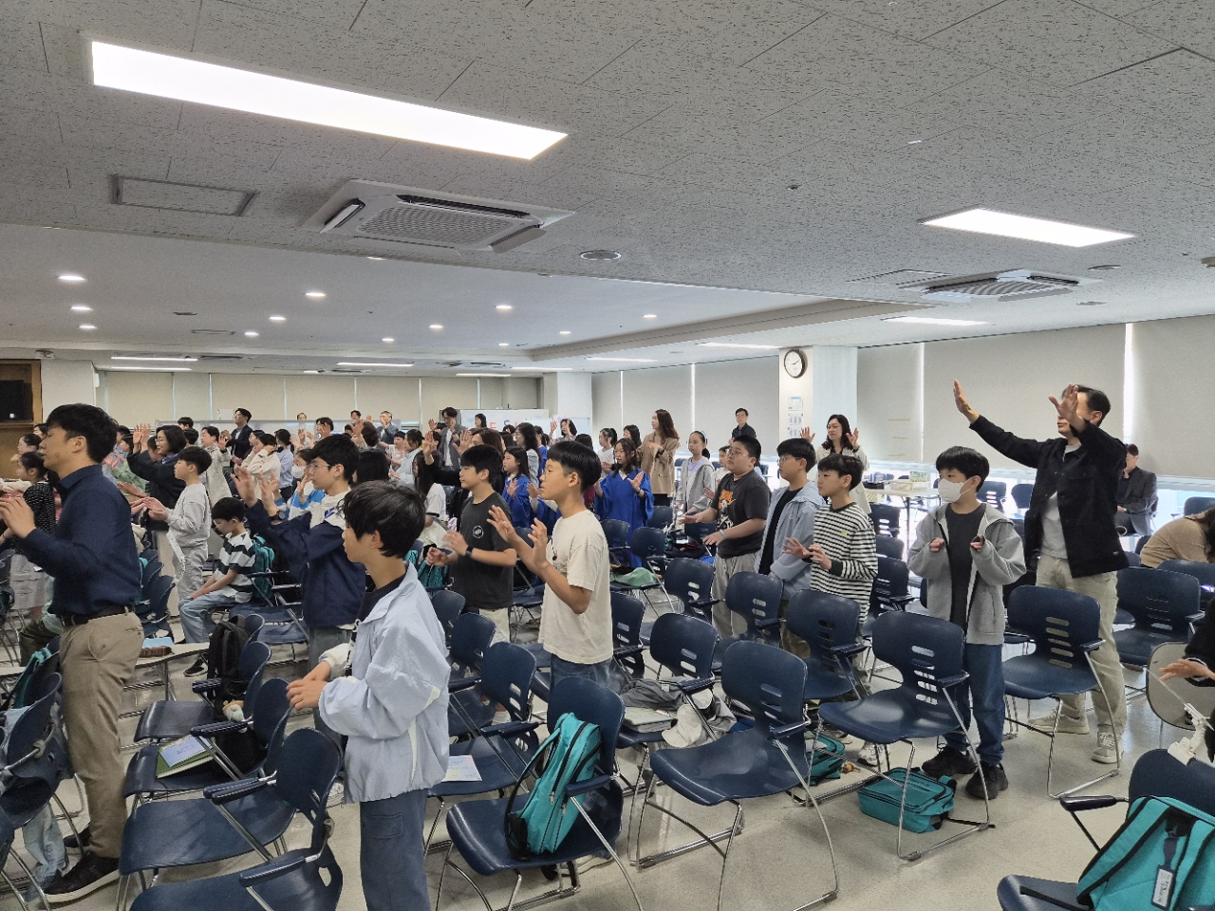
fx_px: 807
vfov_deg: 58.9
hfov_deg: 73.9
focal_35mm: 23
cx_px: 608
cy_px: 456
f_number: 1.8
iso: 160
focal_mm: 5.4
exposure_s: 1/120
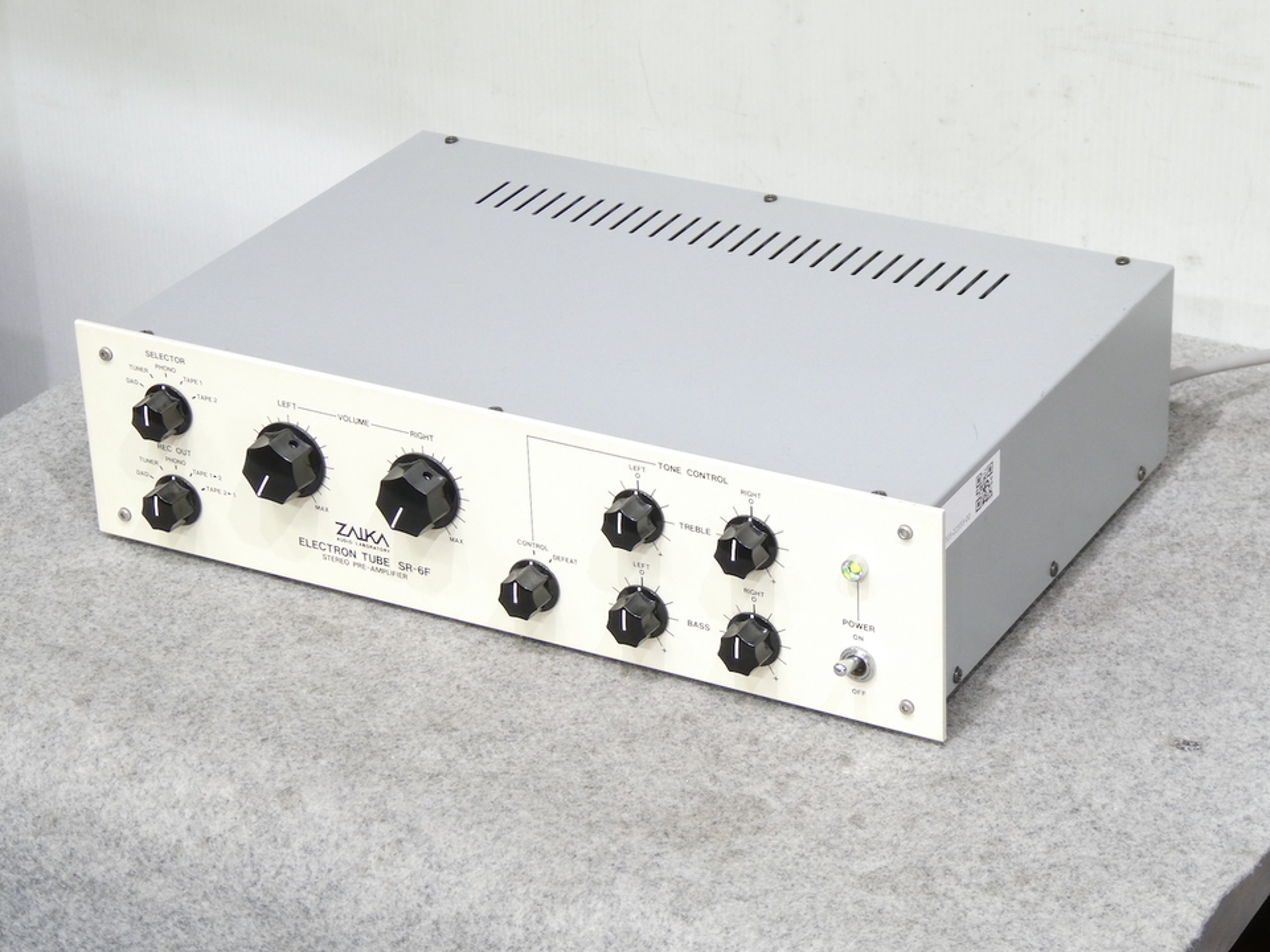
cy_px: 476
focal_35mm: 90
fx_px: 3302
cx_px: 635
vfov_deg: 16.4
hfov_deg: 21.8
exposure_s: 1/6
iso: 200
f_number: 4.9
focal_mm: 16.1
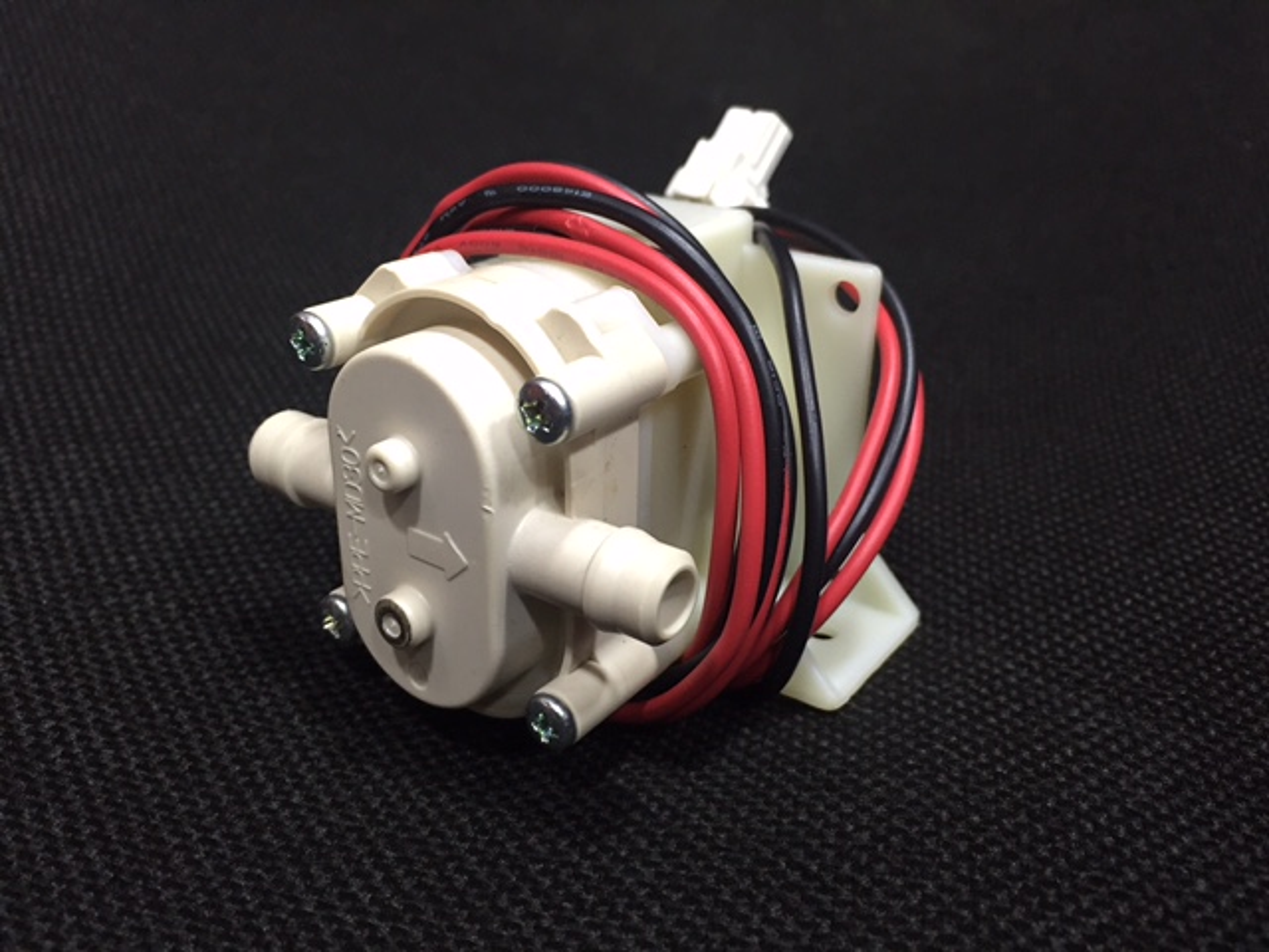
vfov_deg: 48.2
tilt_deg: -31.4
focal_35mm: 29
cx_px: 634
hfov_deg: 61.7
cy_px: 476
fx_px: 1063
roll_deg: -3.9
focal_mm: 4.15
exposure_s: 1/33
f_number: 2.2
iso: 160
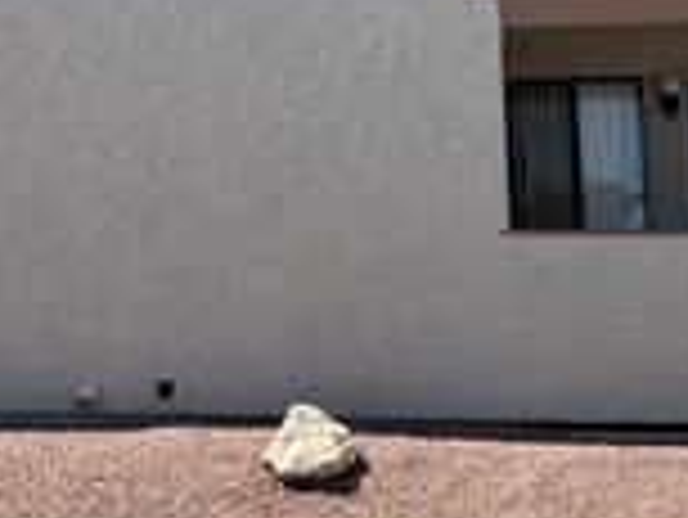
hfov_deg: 22.8
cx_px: 184
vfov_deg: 17.0
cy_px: -7
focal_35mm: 85
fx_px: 1691
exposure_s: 1/2632
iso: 50
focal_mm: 5.7
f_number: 1.5
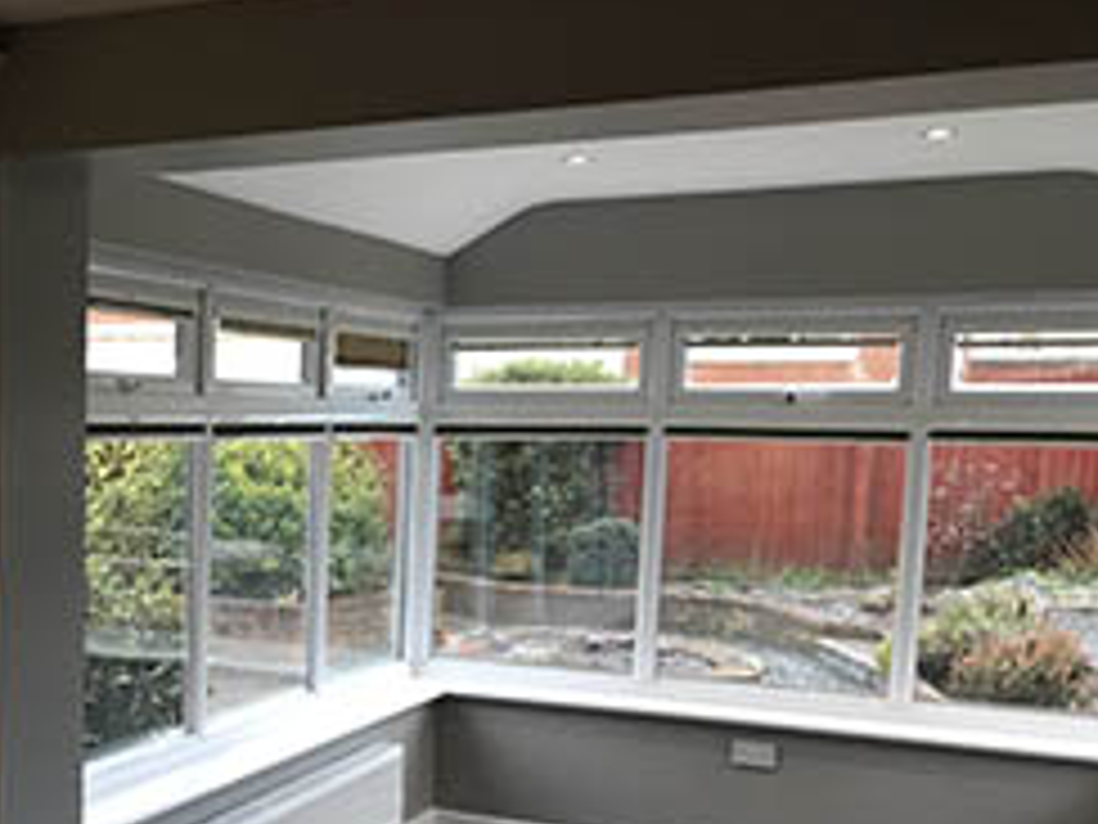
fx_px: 1523
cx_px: 176
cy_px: 617
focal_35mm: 48
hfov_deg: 37.8
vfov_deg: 29.8
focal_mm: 3.99
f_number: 1.8
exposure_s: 1/50
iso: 25
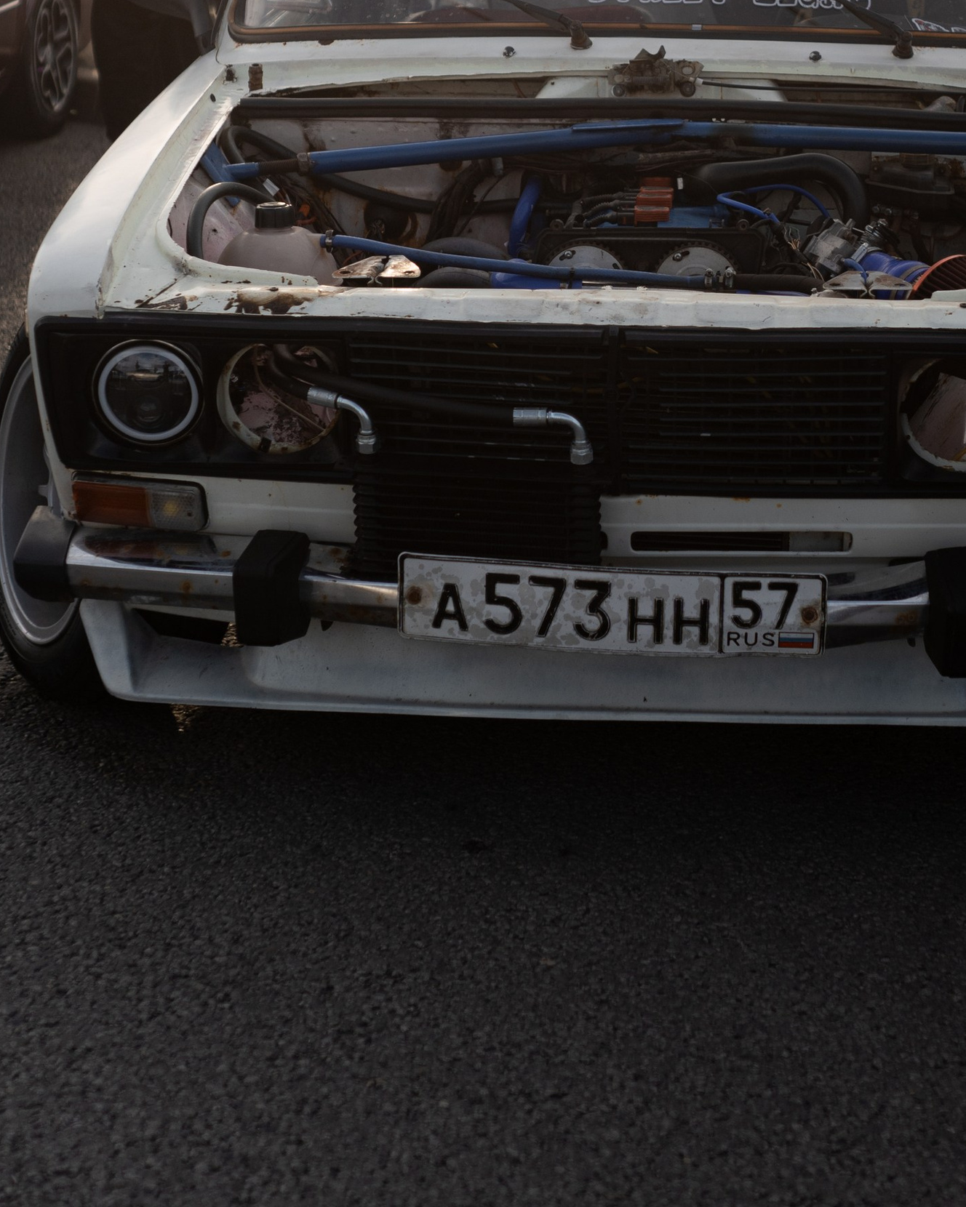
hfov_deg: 20.1
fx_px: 2716
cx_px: 674
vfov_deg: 24.7
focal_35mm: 76
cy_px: 282
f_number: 2.2
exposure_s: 1/2000
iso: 100
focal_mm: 35
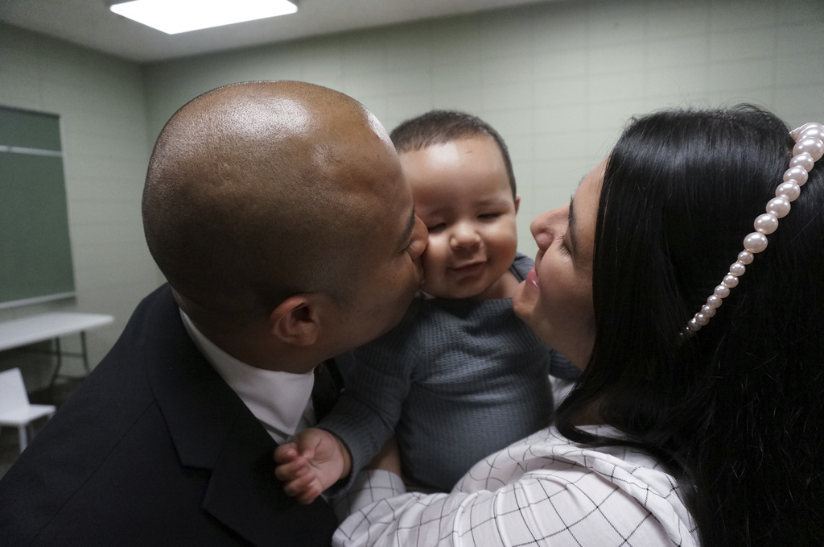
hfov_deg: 73.8
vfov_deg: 53.0
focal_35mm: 24
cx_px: 412
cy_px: 274
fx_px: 548
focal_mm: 16
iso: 2000
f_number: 4
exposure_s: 1/160
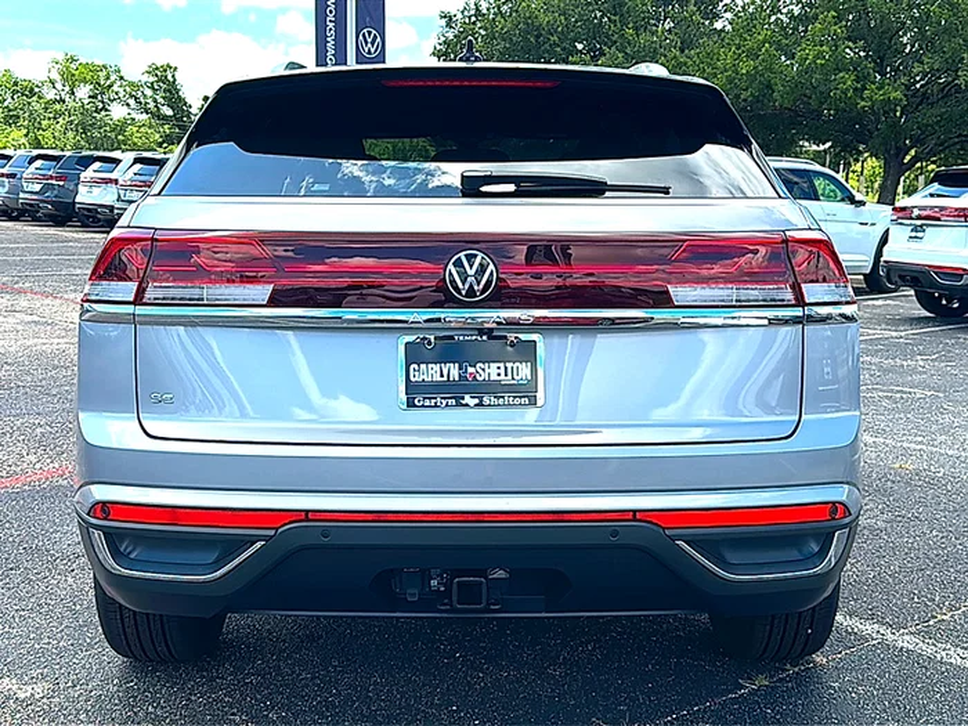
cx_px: 484
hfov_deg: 49.0
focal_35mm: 38
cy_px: 363
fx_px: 1063
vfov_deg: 37.7
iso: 80
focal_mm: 6.86
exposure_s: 1/1757
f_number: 1.78
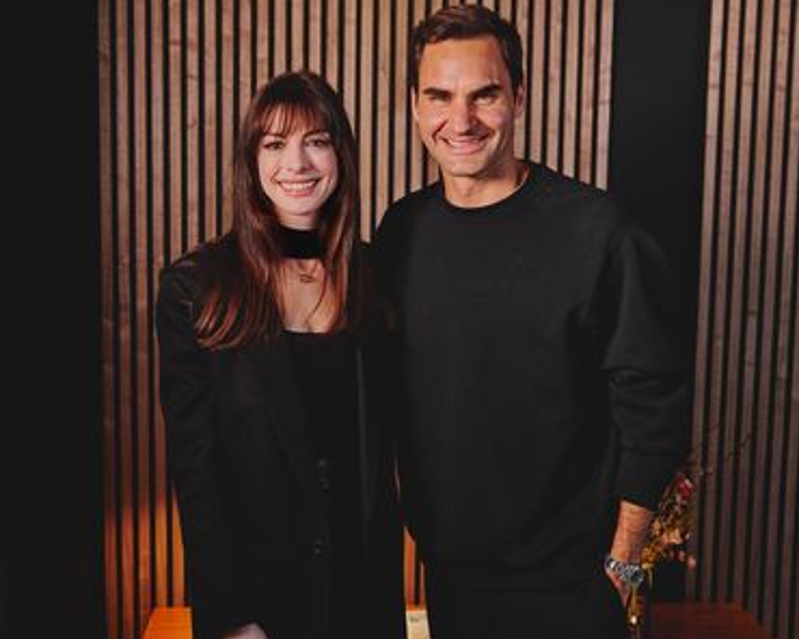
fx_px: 1230
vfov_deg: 29.1
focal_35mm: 52
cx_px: 384
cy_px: 325
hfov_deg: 36.0
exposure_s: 1/250
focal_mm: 40
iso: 2500
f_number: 2.8
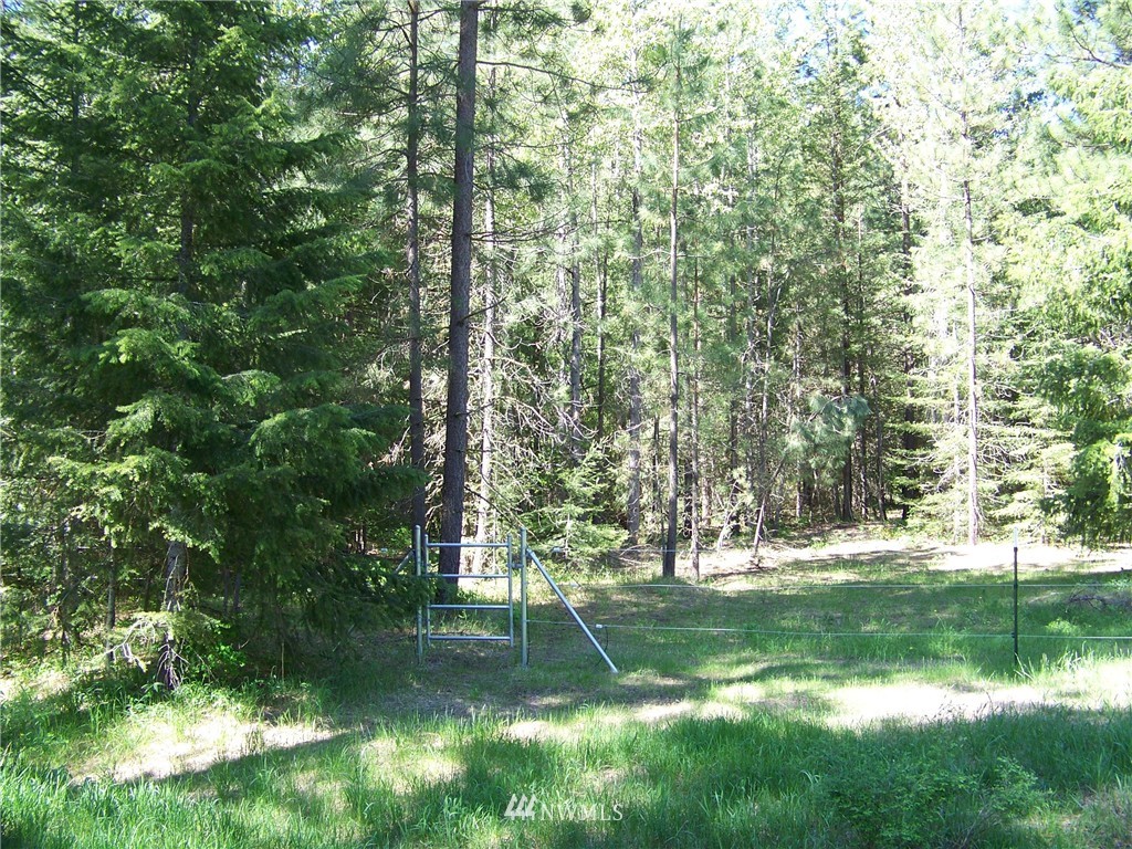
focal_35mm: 36
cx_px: 566
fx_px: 1177
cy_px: 424
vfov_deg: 39.7
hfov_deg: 51.4
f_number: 2.8
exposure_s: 1/80
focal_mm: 5.85
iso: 64
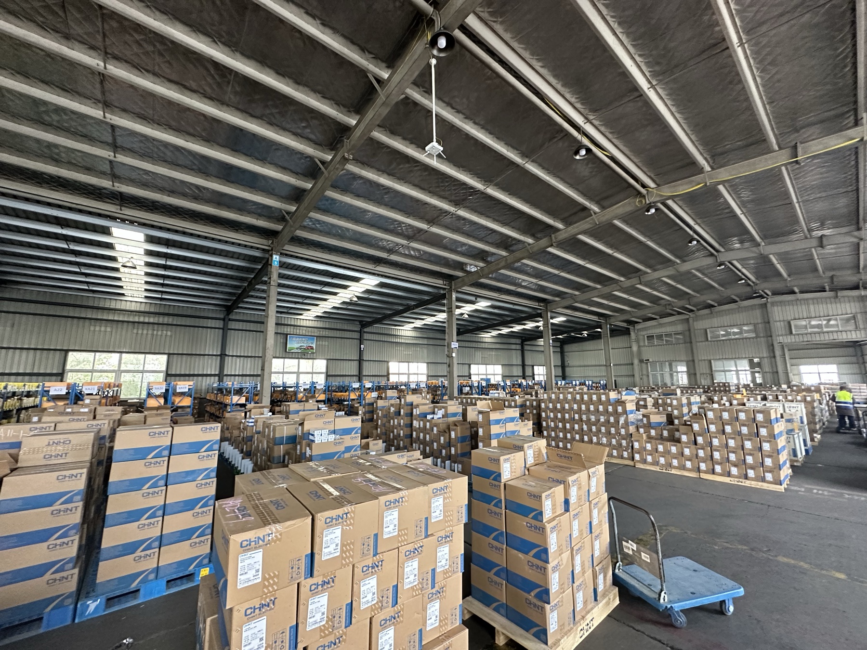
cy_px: 325
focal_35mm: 14
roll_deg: +0.2
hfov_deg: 102.1
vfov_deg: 85.7
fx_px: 351
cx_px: 434
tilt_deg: +9.5
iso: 400
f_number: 2.2
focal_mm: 2.22
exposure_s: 1/60
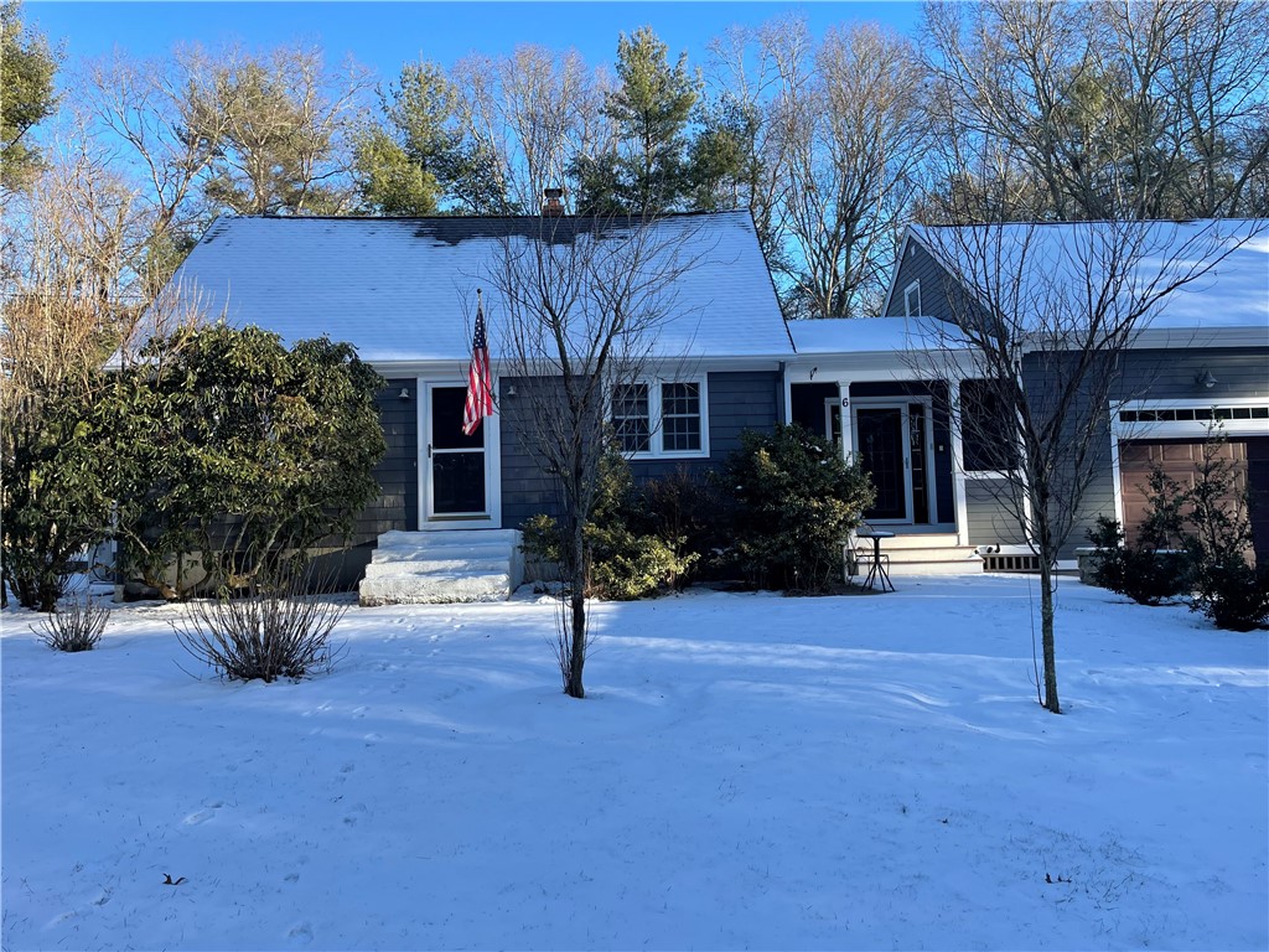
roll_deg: +1.7
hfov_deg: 67.3
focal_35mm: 26
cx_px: 634
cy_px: 476
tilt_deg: +4.0
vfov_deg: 53.1
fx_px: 953
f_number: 1.6
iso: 32
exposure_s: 1/801
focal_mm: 4.2
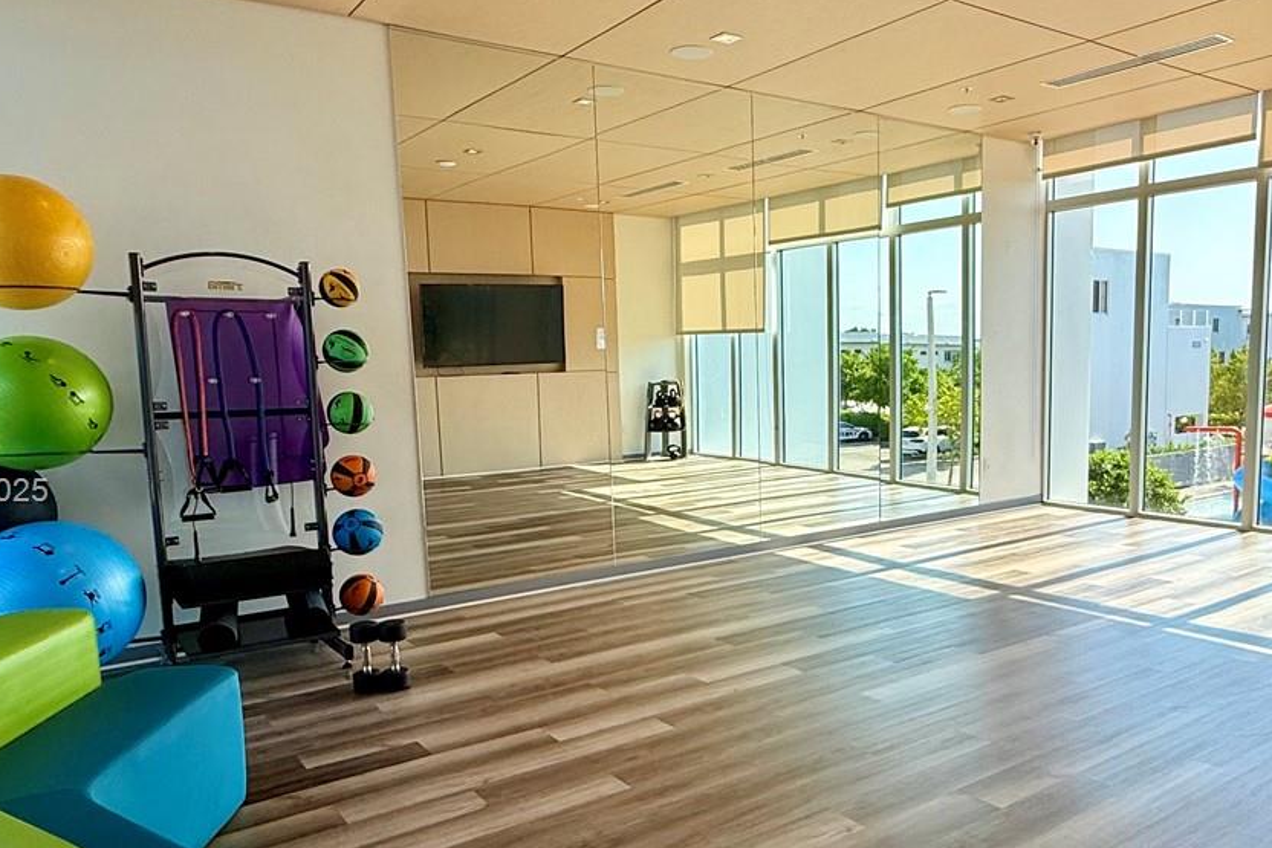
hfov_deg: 64.7
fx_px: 989
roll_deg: +1.7
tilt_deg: -8.4
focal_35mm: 28
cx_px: 783
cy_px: 494
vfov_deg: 46.2
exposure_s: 1/419
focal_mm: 2.22
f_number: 2.2
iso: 50
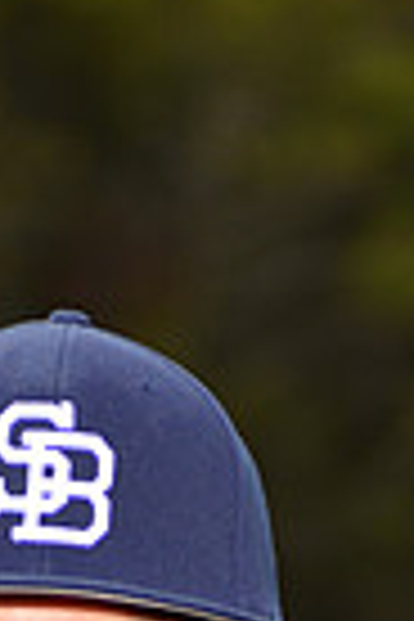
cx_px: 128
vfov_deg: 3.1
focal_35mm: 671
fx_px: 11574
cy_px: 1274
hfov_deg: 2.0
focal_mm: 160
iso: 200
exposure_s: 1/200
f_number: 6.3
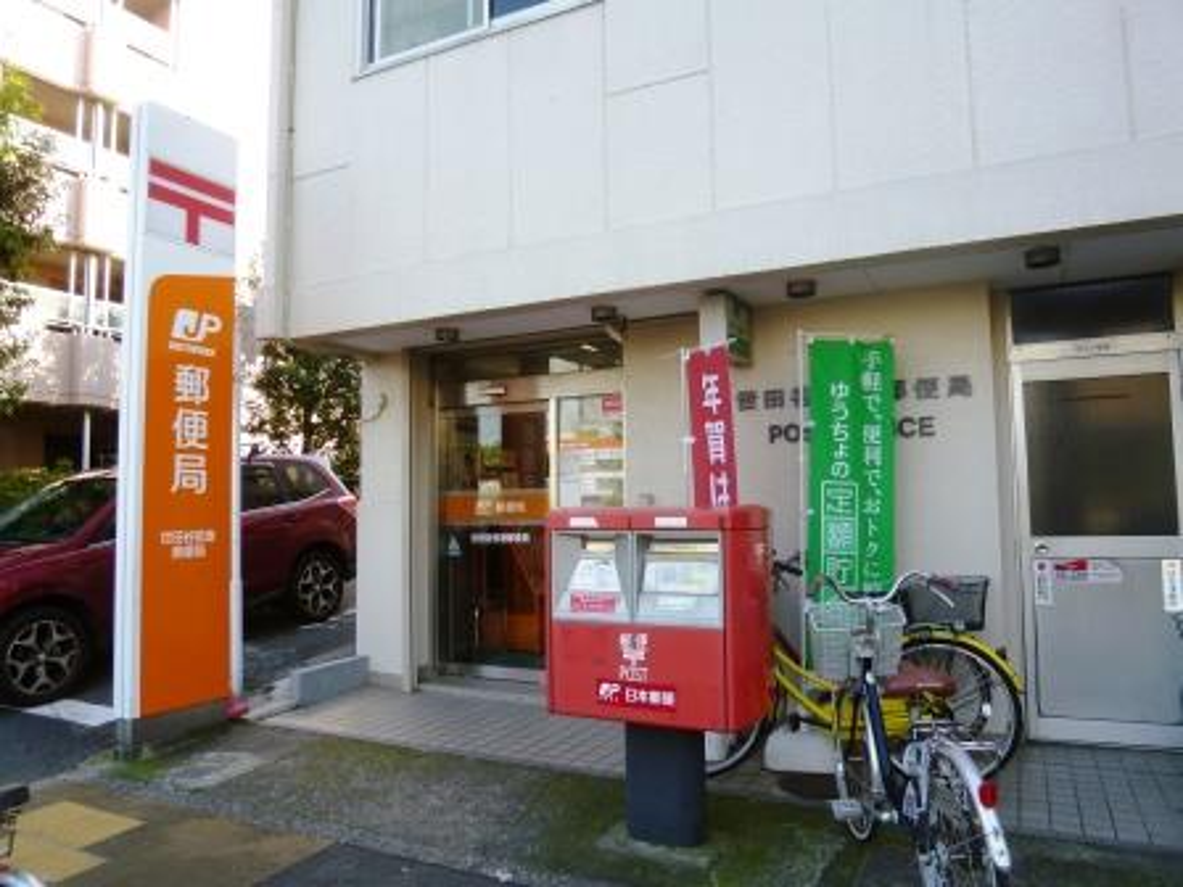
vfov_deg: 56.8
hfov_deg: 71.6
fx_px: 820
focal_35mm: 24
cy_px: 444
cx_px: 592
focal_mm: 4.3
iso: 100
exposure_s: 1/200
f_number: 2.5
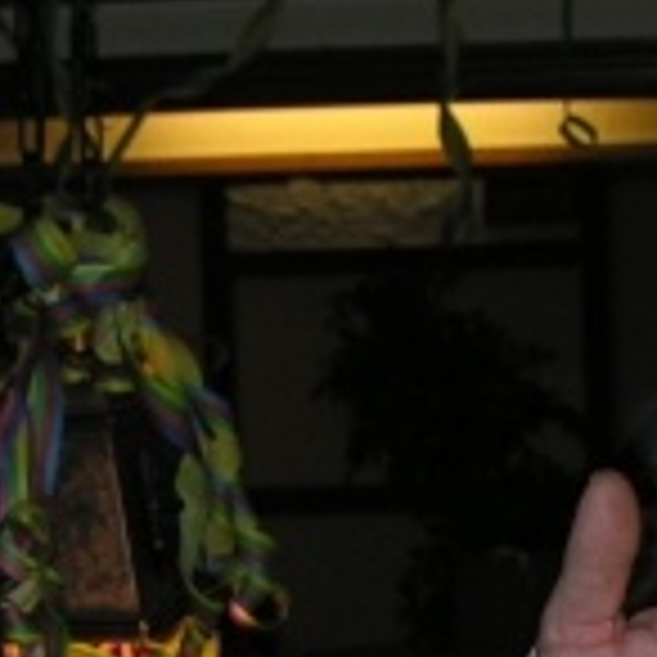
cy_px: 1084
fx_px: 3650
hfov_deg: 10.3
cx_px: 387
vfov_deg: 9.9
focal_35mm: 170
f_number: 2.8
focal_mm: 8.9
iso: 50
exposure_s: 1/60.1
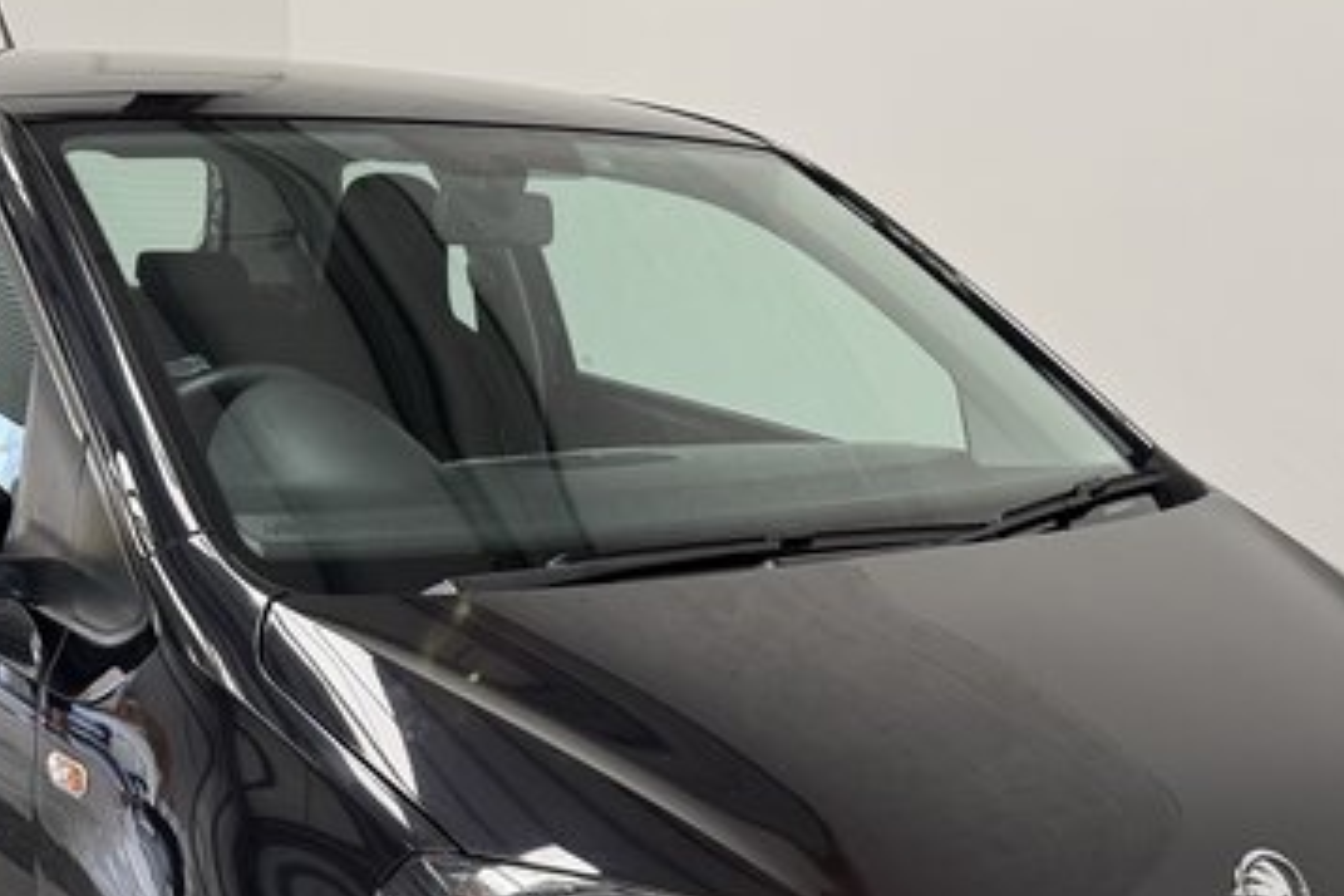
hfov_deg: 35.6
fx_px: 2091
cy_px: 836
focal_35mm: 56
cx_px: 670
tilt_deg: -18.1
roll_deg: -1.7
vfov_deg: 23.4
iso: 125
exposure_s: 1/121
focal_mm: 6.76
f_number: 1.78
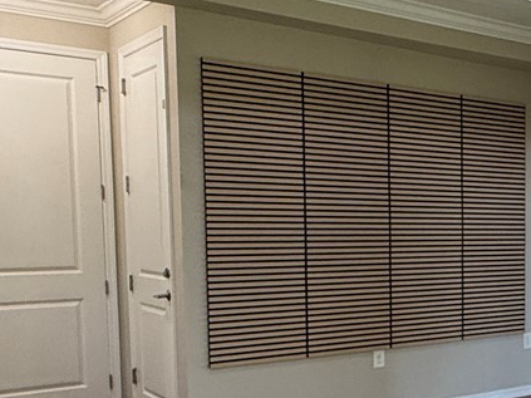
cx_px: 616
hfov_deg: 31.2
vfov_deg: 27.2
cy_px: 284
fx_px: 813
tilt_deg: -3.9
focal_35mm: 53
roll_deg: -0.7
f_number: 2.2
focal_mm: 2.22
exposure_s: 1/120
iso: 250
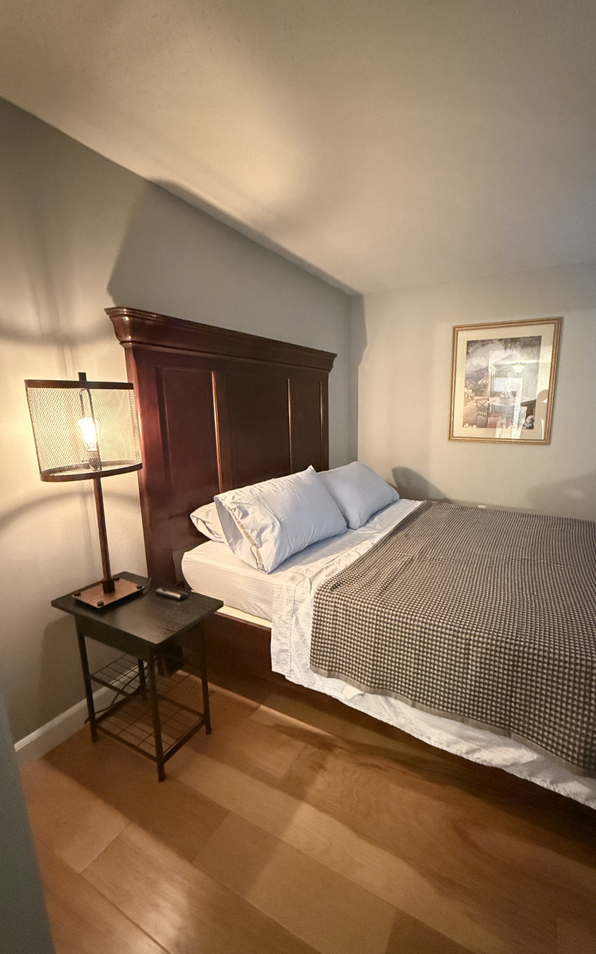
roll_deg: -0.4
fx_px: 390
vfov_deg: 101.5
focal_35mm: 15
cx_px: 355
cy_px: 478
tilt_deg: -9.1
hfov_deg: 74.0
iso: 2000
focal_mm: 2.22
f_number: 2.2
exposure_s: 1/24
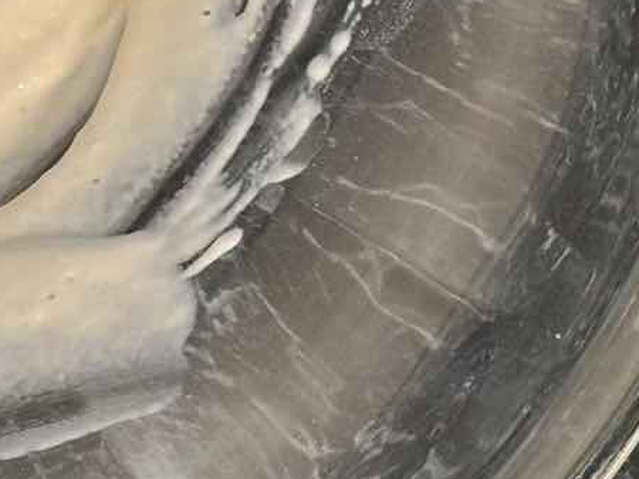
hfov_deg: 9.4
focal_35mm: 205
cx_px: -324
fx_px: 3782
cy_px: -196
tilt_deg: -89.4
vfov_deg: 7.1
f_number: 1.78
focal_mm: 6.86
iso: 80
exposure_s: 1/50
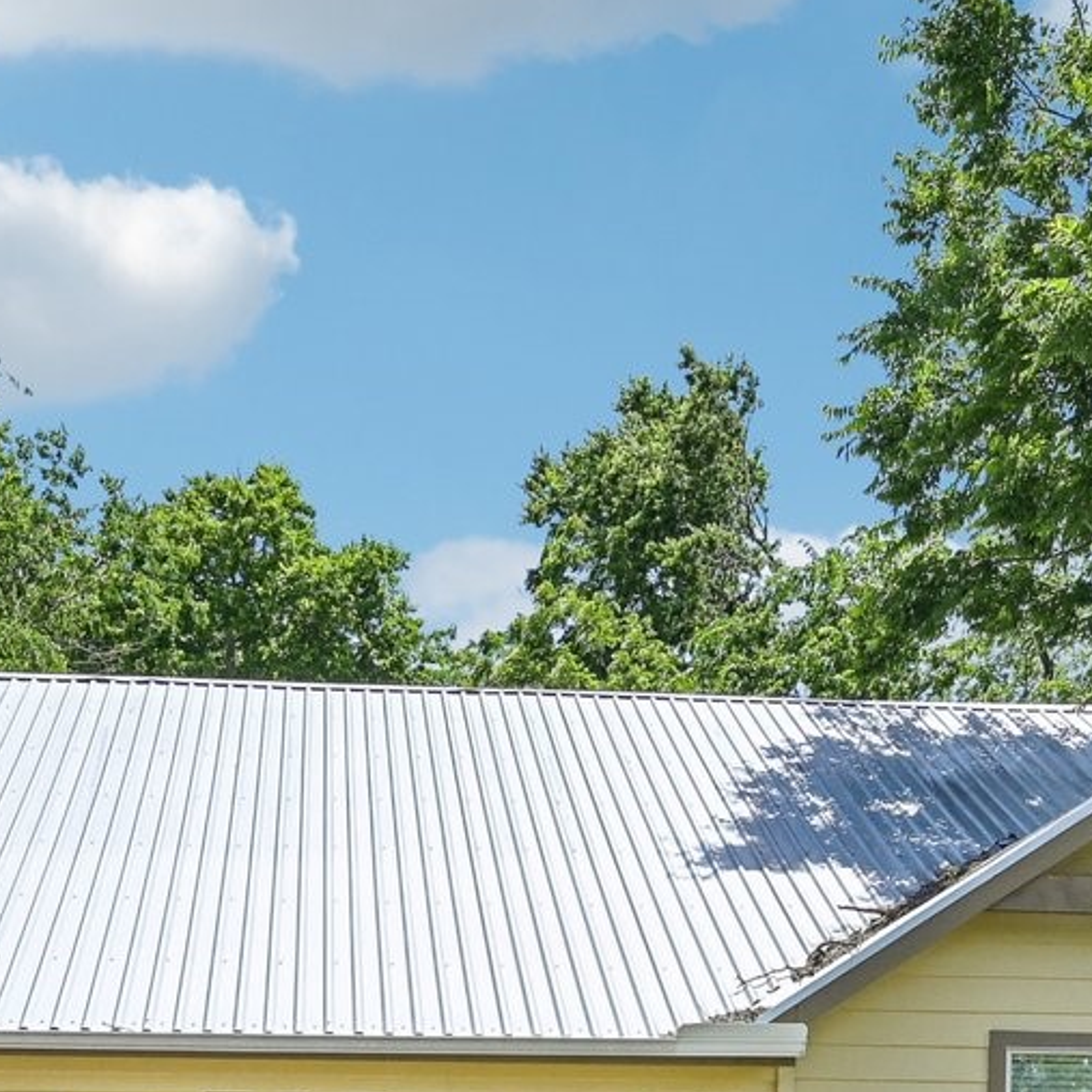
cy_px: 1312
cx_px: 452
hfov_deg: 35.3
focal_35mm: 48
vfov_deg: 30.1
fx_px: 1713
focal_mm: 14
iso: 250
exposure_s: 1/500
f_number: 9
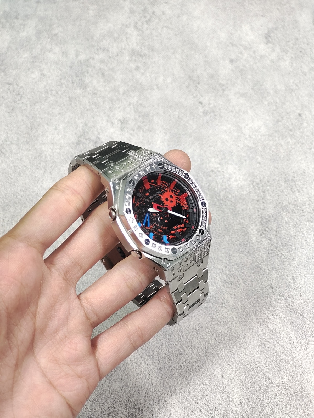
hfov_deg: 29.1
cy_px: 209
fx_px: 605
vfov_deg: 38.2
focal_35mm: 50
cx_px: 157
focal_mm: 7.55
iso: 78
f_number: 2.08
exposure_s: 1/100
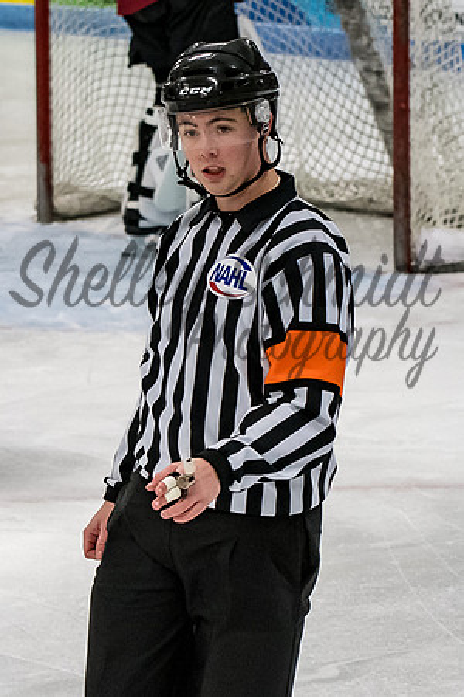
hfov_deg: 5.3
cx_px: 209
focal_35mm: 259
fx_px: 5015
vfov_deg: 7.9
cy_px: 297
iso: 2500
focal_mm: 82
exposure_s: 1/800
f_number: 4
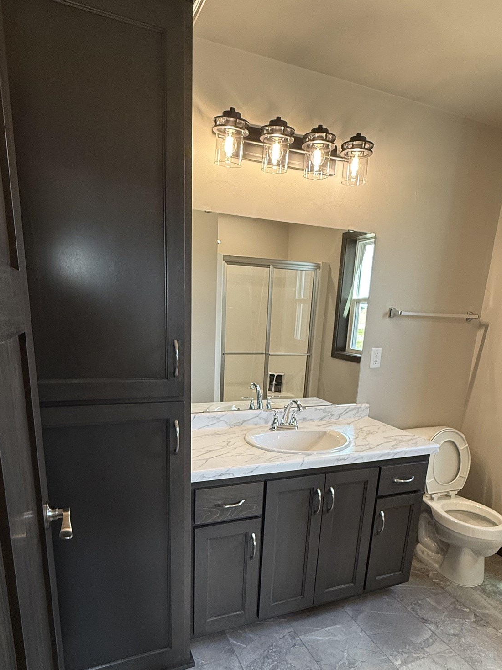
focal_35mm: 22
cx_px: 251
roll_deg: -2.8
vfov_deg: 74.7
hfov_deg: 61.1
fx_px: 425
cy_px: 430
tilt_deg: -15.2
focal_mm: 2.22
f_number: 2.2
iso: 250
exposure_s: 1/120
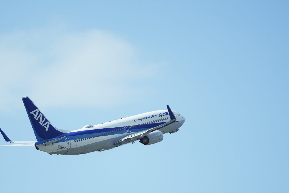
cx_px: 125
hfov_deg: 4.3
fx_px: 3869
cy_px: 148
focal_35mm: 482
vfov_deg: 2.9
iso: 200
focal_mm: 200
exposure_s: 1/3200
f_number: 2.8
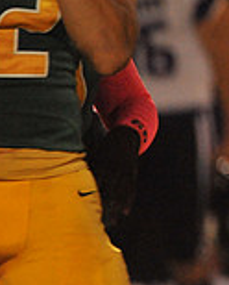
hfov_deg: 0.7
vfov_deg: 0.9
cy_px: -46
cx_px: 528
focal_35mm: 2114
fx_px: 17839
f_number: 6.3
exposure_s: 1/160
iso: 6400
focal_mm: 600
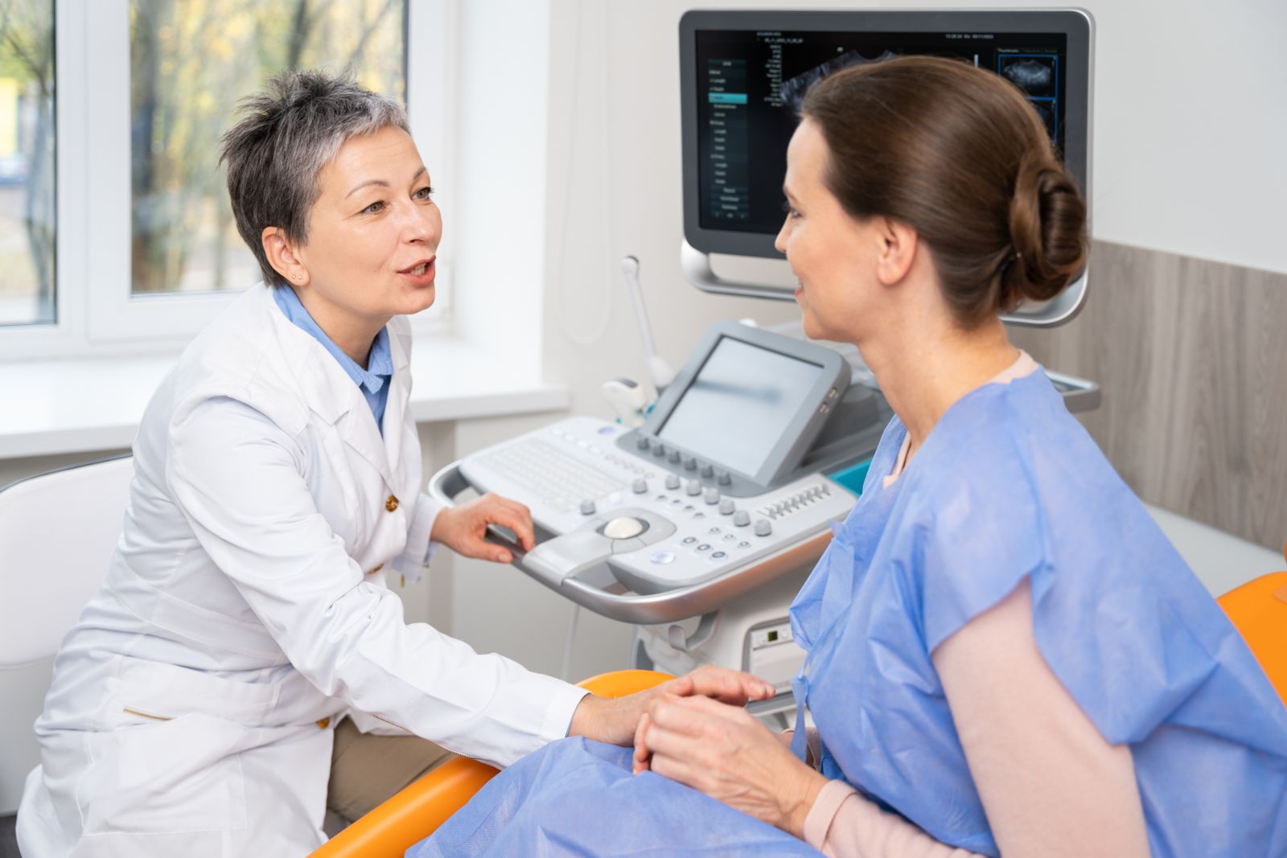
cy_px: 429
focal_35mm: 44
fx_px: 1584
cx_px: 644
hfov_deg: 44.2
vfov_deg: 30.3
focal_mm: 44.3
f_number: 2.8
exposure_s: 1/160
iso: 320
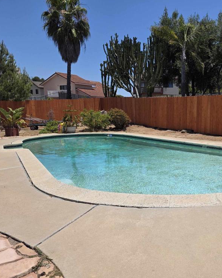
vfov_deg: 57.2
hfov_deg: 44.5
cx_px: 181
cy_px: 140
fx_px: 255
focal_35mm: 31
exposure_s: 1/7944
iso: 80
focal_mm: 6.3
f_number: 1.7
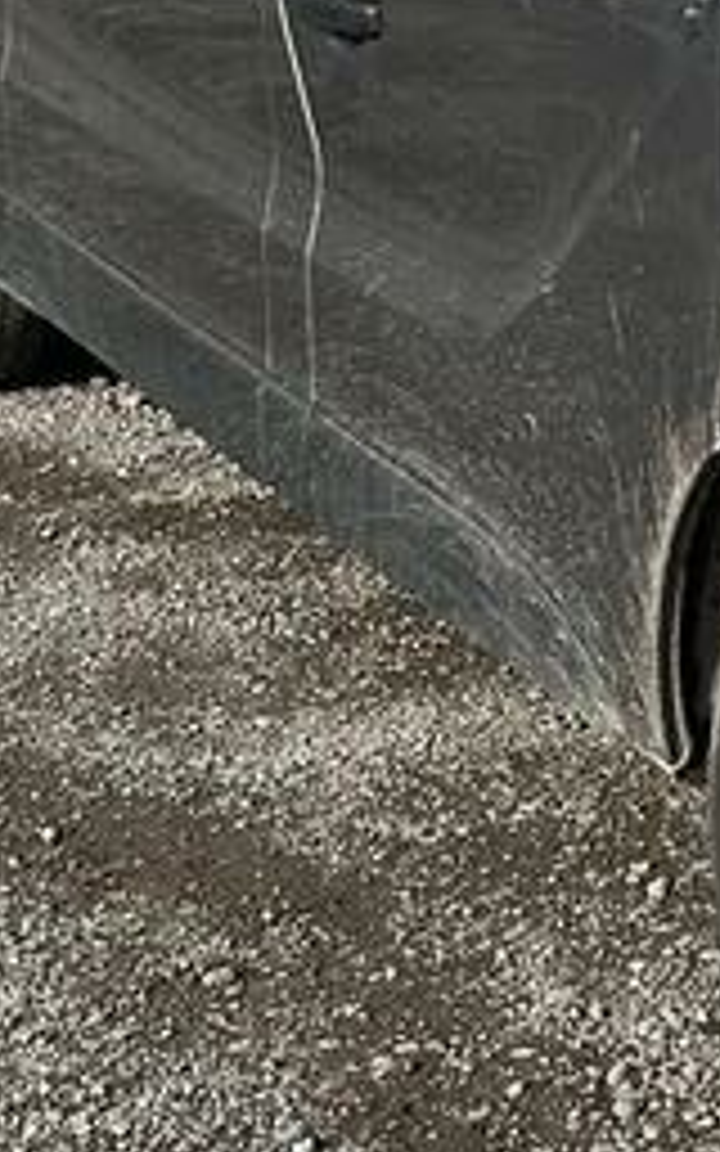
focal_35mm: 89
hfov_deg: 13.4
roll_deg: -0.7
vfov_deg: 21.7
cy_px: -207
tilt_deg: -4.7
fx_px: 2794
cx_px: 1220
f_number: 1.78
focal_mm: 6.86
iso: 80
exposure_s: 1/3247
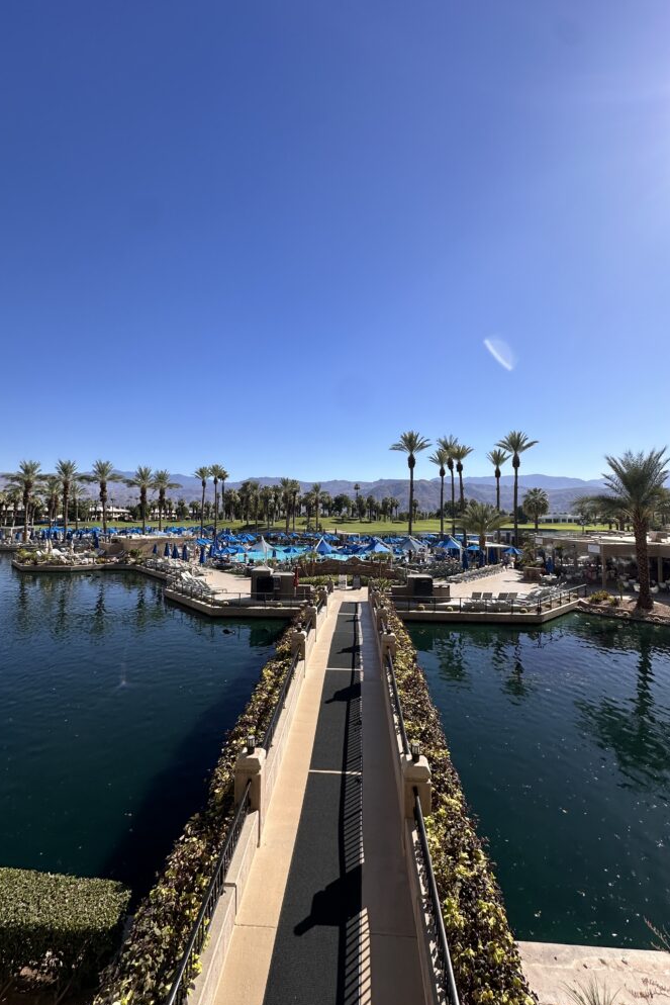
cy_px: 500
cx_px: 331
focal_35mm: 15
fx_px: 419
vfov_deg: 100.4
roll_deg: -1.1
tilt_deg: +2.1
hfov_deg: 77.3
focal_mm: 2.22
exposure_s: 1/2212
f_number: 2.2
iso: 50
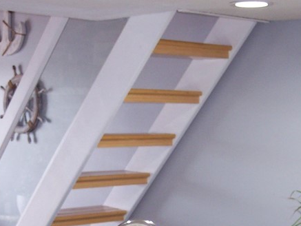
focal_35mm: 89
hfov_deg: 21.8
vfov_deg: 16.2
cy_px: 243
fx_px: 774
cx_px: 78
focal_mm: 8
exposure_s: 1/60
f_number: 2.8
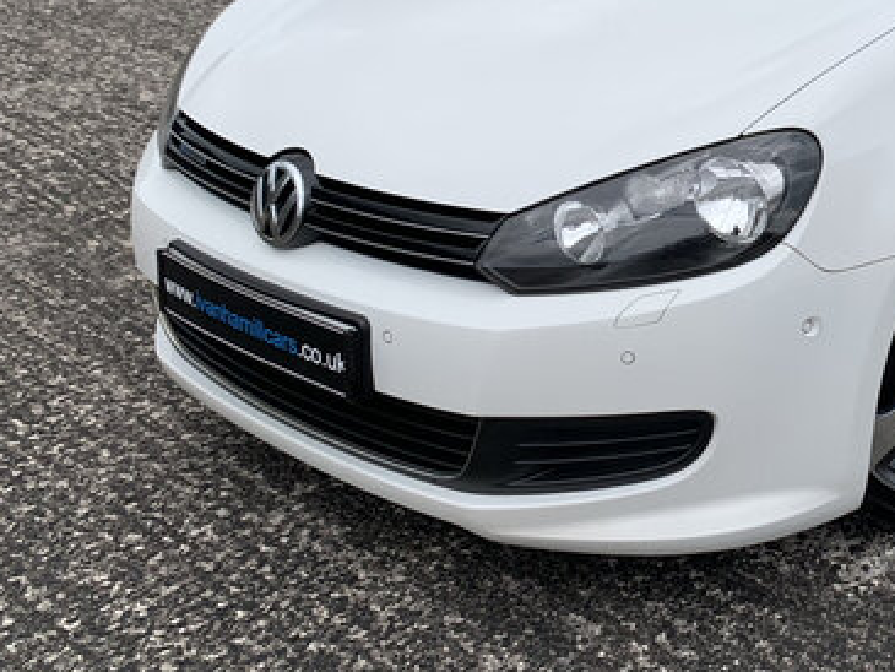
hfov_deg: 31.1
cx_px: 912
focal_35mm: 57
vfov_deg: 25.3
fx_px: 1474
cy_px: 140
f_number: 1.8
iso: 25
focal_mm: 4.25
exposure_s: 1/2833
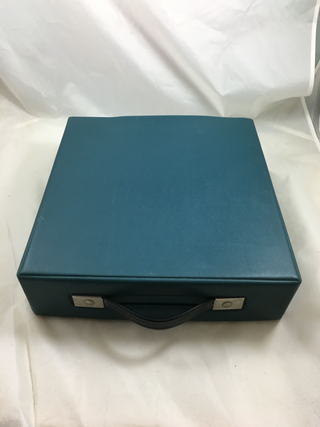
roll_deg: -1.1
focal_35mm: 29
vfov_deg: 61.7
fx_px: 357
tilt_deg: -44.0
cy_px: 214
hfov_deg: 48.2
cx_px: 160
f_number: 2.2
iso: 64
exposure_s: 1/33
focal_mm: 4.15
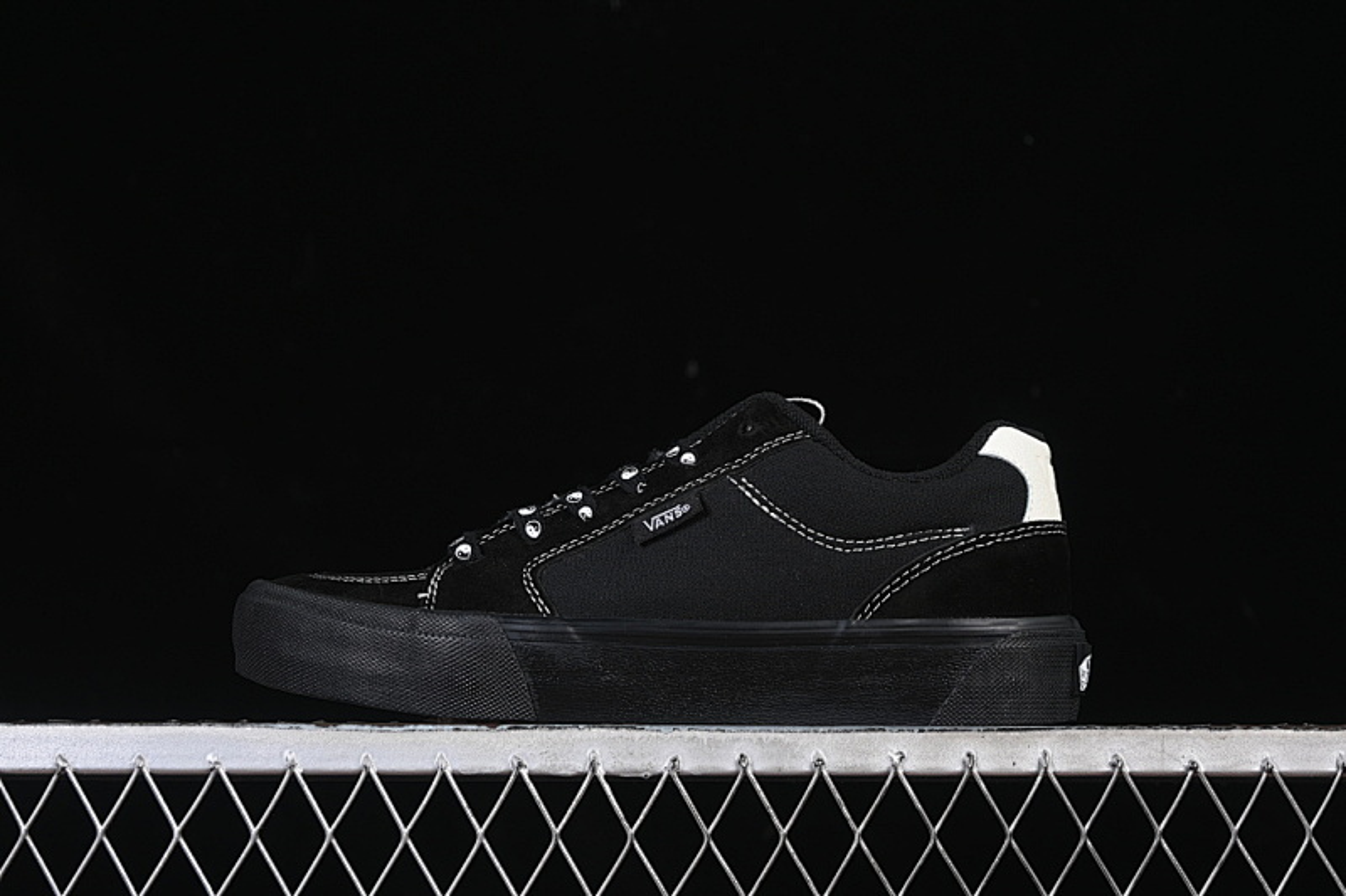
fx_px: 2803
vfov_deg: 18.2
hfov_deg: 27.0
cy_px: 448
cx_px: 673
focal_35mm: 75
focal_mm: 50
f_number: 6.3
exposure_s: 1/60
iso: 160
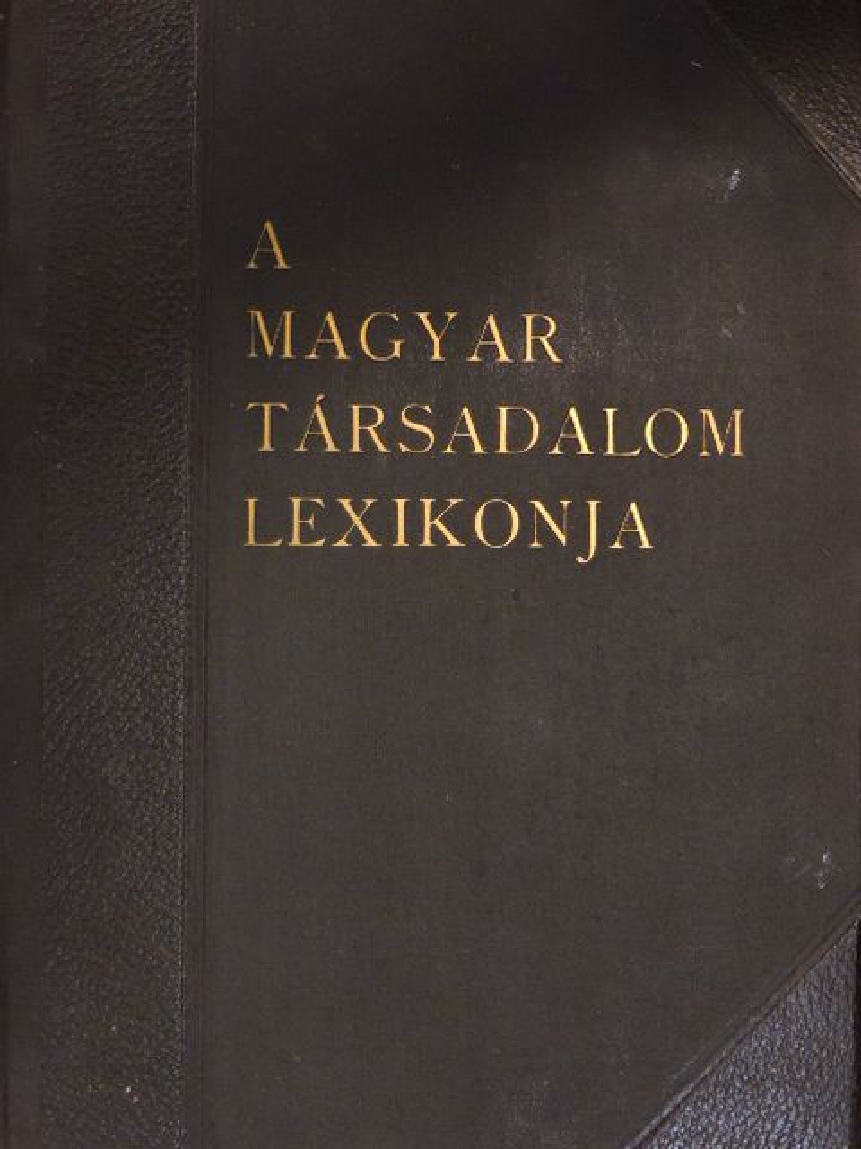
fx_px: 1658
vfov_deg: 38.2
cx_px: 430
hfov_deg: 29.1
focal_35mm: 50
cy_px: 574
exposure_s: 1/80
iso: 1600
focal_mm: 9
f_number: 4
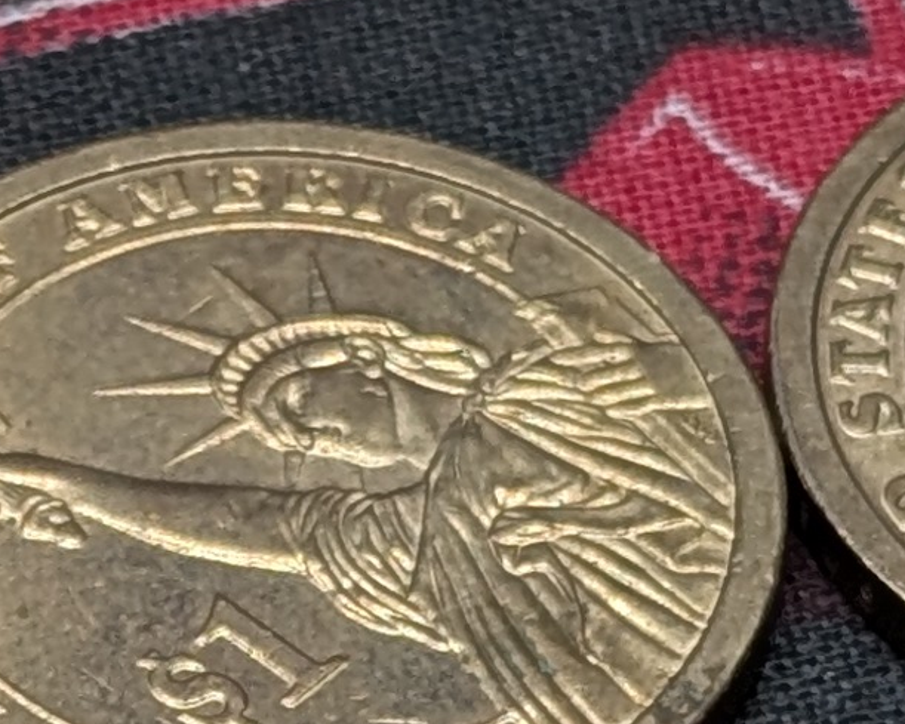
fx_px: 8572
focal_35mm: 320
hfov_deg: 6.0
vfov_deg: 4.8
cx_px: -107
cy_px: 1387
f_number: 1.68
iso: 19
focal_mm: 6.9
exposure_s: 1/47.1
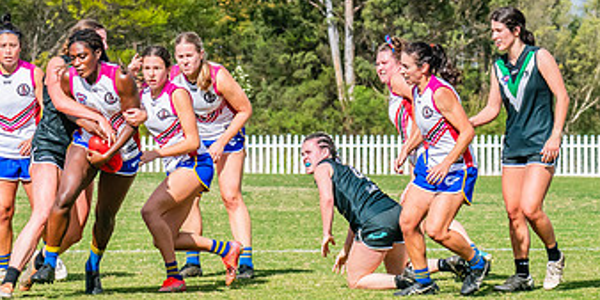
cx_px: 75
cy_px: 167
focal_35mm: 456
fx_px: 7069
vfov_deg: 2.4
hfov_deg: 4.9
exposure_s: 1/1250
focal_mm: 170
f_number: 13
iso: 800
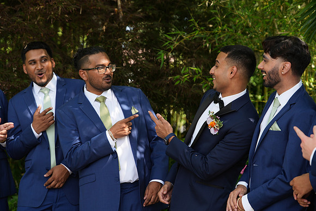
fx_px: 825
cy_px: 106
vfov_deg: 14.6
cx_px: 158
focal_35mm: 94
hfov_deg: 21.7
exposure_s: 1/250
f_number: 4
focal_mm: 94
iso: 125
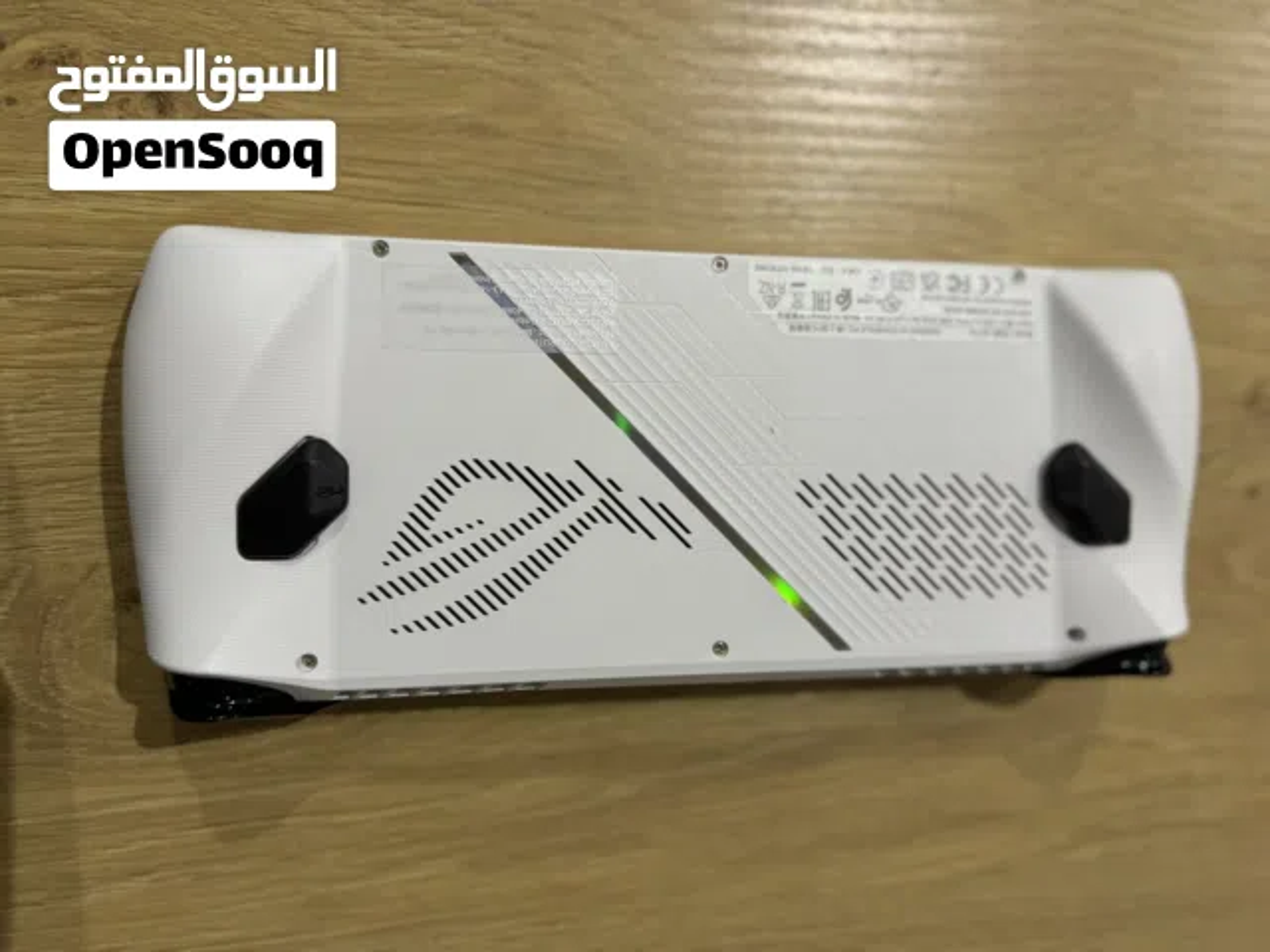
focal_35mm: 24
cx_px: 635
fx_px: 881
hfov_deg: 71.6
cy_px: 476
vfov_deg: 56.8
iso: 400
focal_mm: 6.76
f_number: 1.78
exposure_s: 1/50
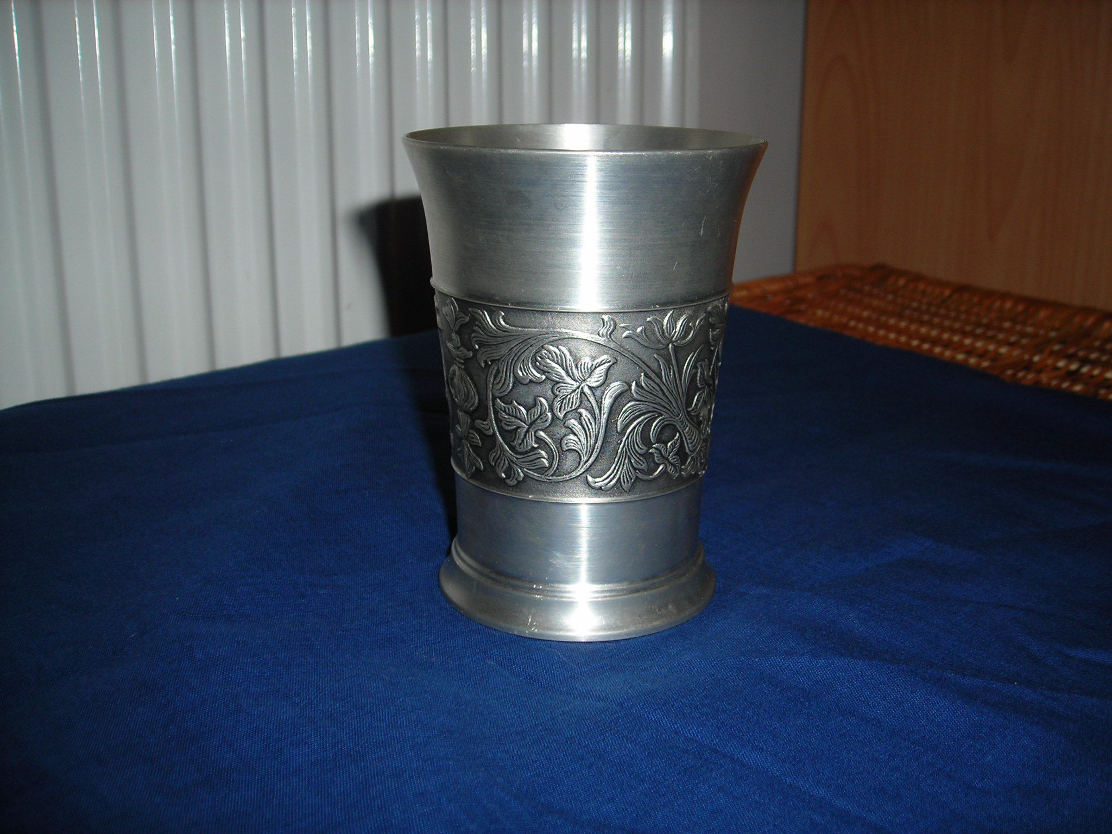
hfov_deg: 49.0
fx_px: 1221
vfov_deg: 37.7
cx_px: 556
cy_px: 417
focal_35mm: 38
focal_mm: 6.3
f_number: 3.2
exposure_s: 1/60.1
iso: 50
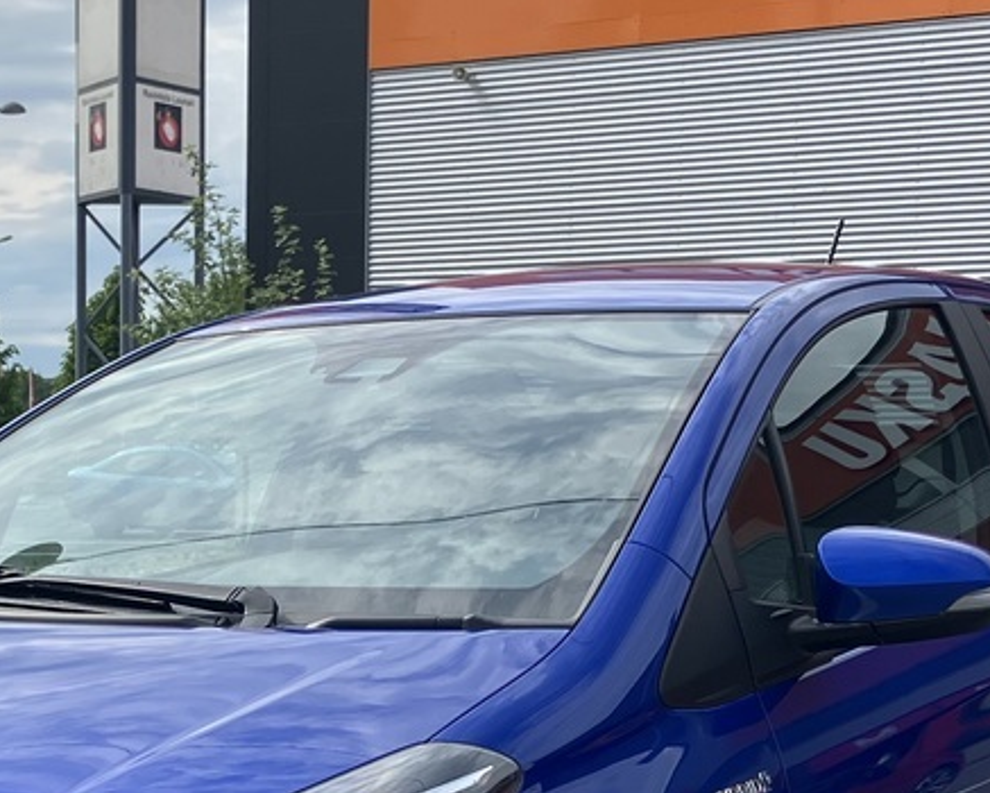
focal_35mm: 90
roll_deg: -0.1
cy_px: 714
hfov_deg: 21.2
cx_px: 322
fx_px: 2638
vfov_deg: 16.9
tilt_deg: -4.9
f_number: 1.8
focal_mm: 3.99
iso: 32
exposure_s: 1/1517
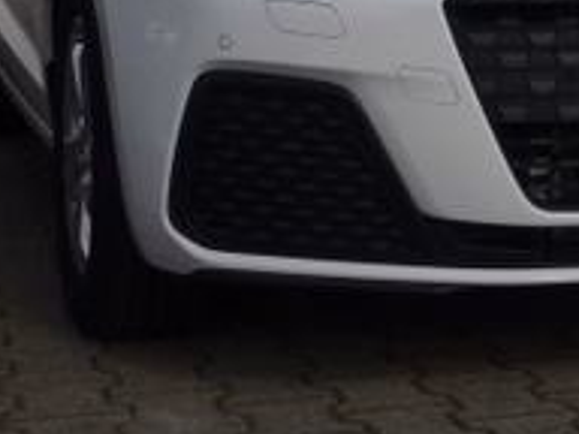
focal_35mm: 110
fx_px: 1840
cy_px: -15
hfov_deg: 17.0
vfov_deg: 13.3
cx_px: 724
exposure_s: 1/400
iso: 80
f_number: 8
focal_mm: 5.5
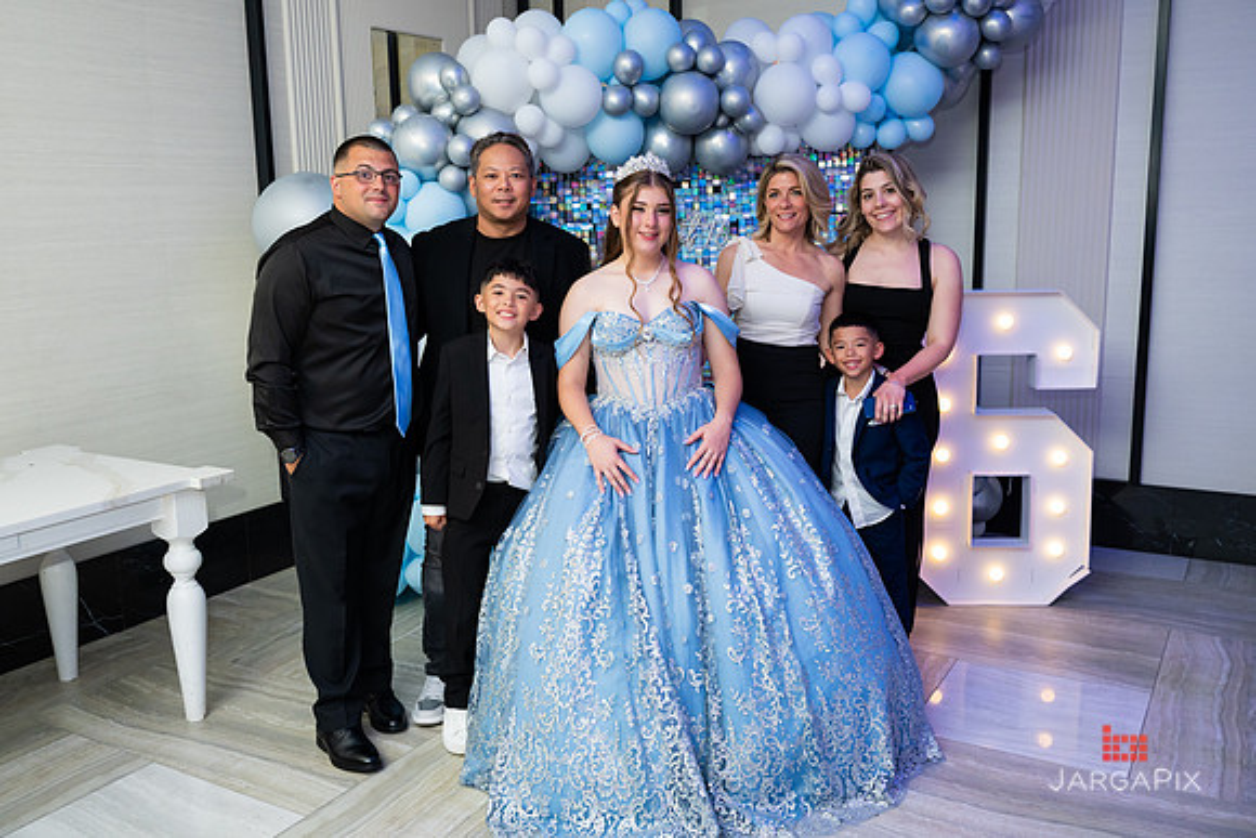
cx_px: 631
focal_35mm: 32
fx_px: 1112
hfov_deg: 58.9
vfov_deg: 41.3
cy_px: 399
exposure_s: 1/160
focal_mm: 30
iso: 1600
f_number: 3.2
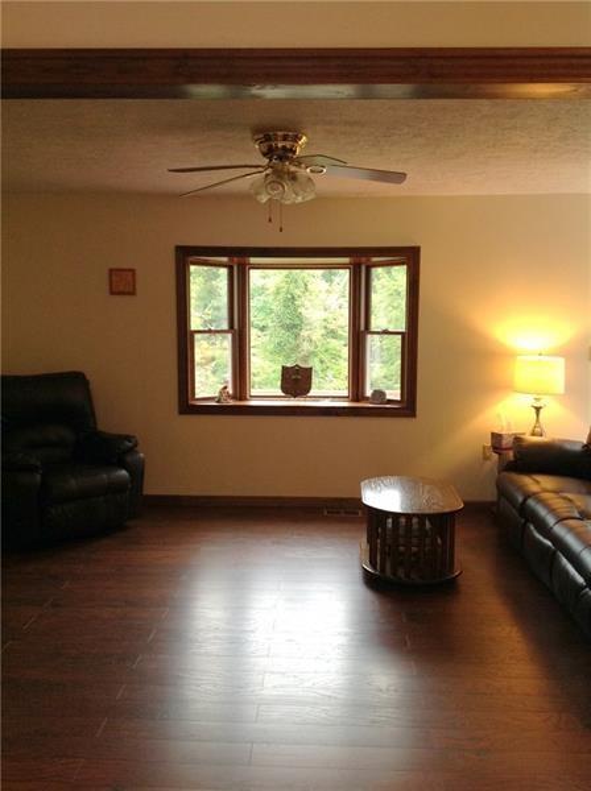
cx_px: 296
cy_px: 396
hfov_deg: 40.6
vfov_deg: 52.7
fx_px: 799
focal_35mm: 35
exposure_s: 1/17
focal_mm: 4.28
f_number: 2.4
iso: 125
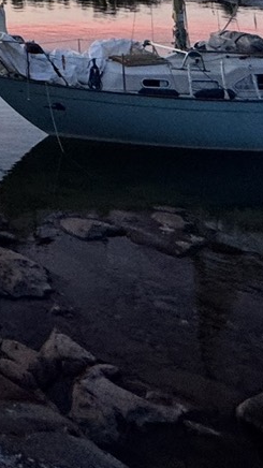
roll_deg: +1.0
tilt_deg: +9.8
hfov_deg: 18.7
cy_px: -159
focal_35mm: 56
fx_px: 695
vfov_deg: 29.2
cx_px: -144
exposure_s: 1/99
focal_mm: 2.22
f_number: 2.2
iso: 160
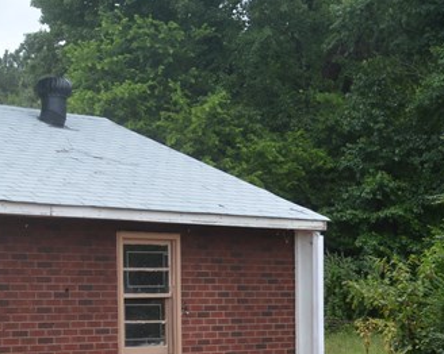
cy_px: 313
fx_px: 1471
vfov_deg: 13.6
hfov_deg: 16.8
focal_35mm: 112
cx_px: 6
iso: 100
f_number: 6.3
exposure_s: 1/160
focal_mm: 24
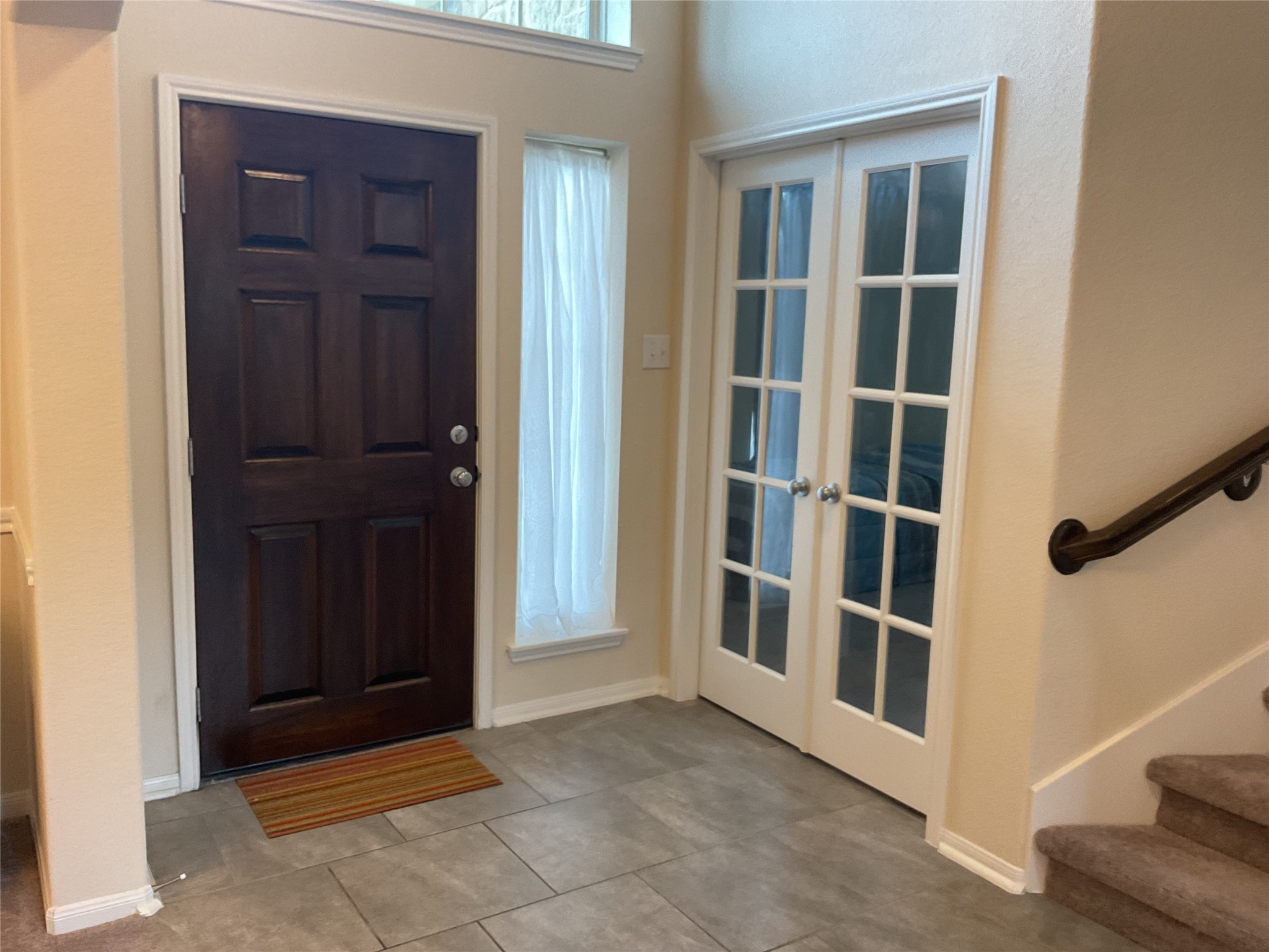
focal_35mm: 29
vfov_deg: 48.2
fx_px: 1063
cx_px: 634
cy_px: 476
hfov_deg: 61.7
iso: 160
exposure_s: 1/60
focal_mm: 3
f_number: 1.8
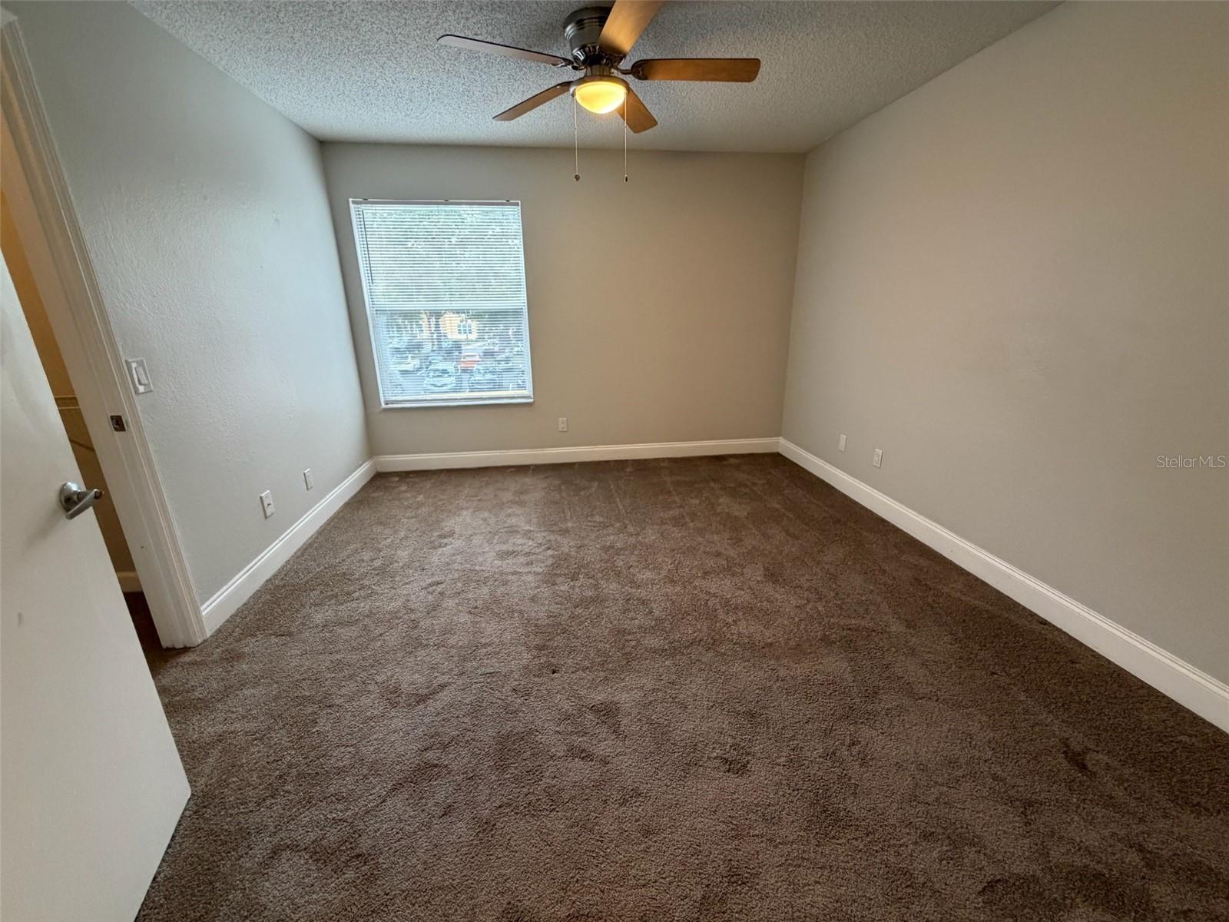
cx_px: 614
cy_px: 461
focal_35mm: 14
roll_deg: +1.4
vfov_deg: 85.7
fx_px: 497
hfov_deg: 102.1
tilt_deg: -18.0
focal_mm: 2.22
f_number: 2.2
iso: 320
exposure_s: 1/60
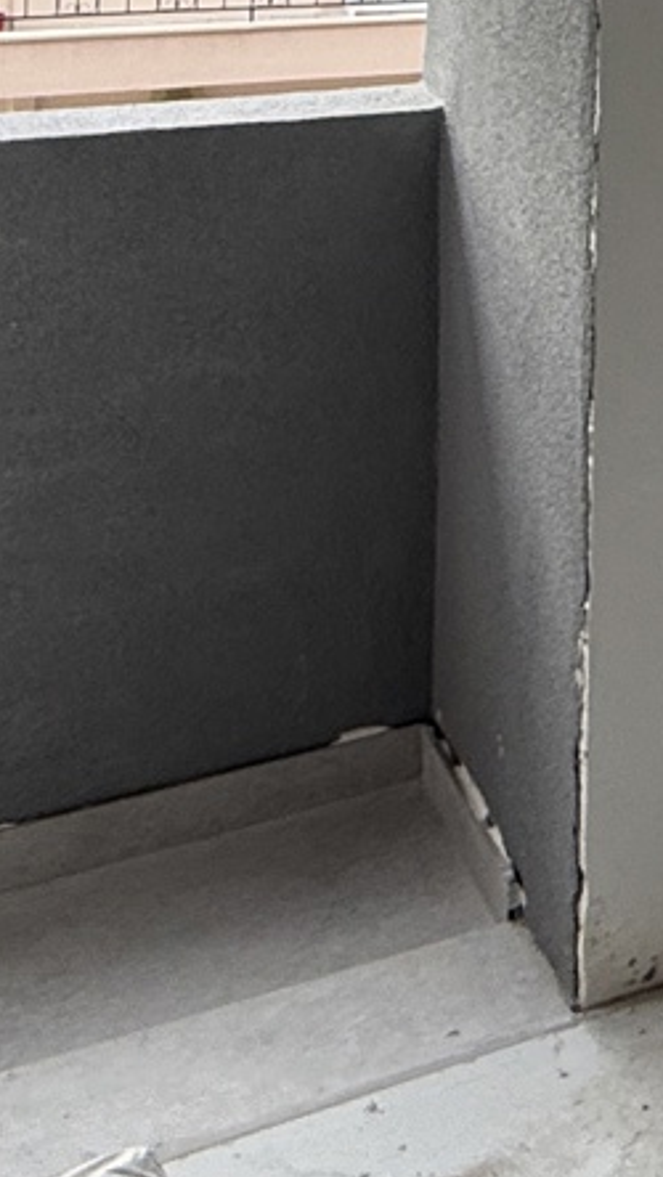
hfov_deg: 13.2
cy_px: -207
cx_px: 1628
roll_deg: -1.8
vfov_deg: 28.2
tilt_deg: +0.9
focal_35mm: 66
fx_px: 2061
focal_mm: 2.22
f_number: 2.2
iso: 50
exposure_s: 1/208
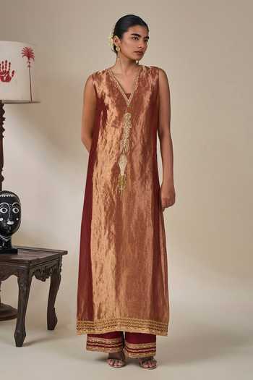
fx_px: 580
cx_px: 126
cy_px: 190
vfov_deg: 36.2
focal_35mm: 55
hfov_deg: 24.6
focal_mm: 55
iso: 250
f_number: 5.6
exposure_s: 1/160
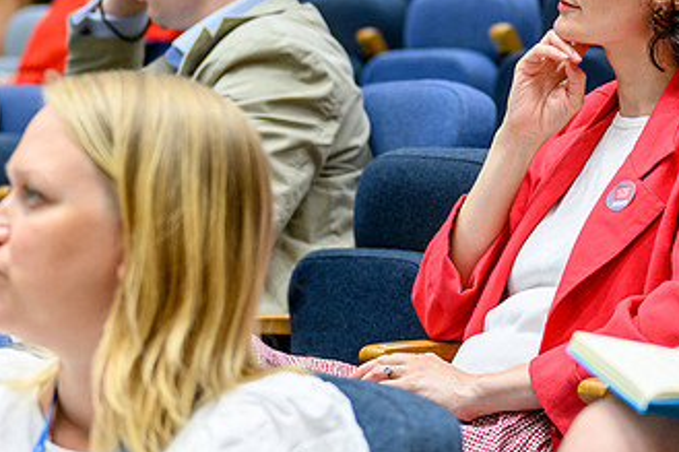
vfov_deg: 8.2
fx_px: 3148
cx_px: 495
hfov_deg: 12.3
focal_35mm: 167
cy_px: 66
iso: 1000
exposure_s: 1/200
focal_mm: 63
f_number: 2.4
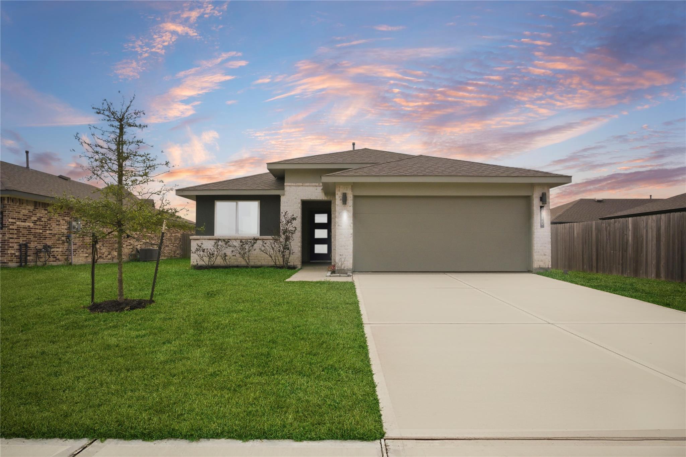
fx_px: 400
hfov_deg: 81.2
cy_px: 228
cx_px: 343
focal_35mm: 21
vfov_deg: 59.5
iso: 400
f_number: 8
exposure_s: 1/400
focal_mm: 21
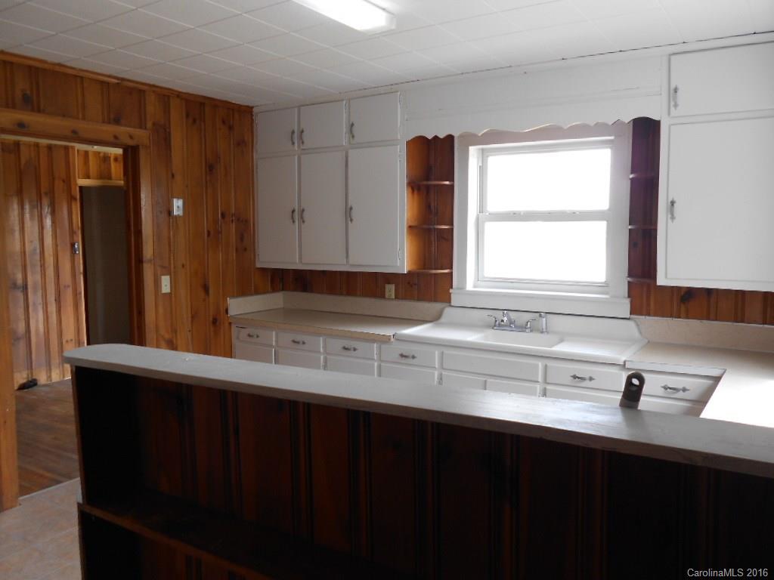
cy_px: 290
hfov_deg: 61.7
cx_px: 387
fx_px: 648
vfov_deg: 48.2
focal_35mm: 29
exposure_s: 1/30
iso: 80
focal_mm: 5.1
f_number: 3.4
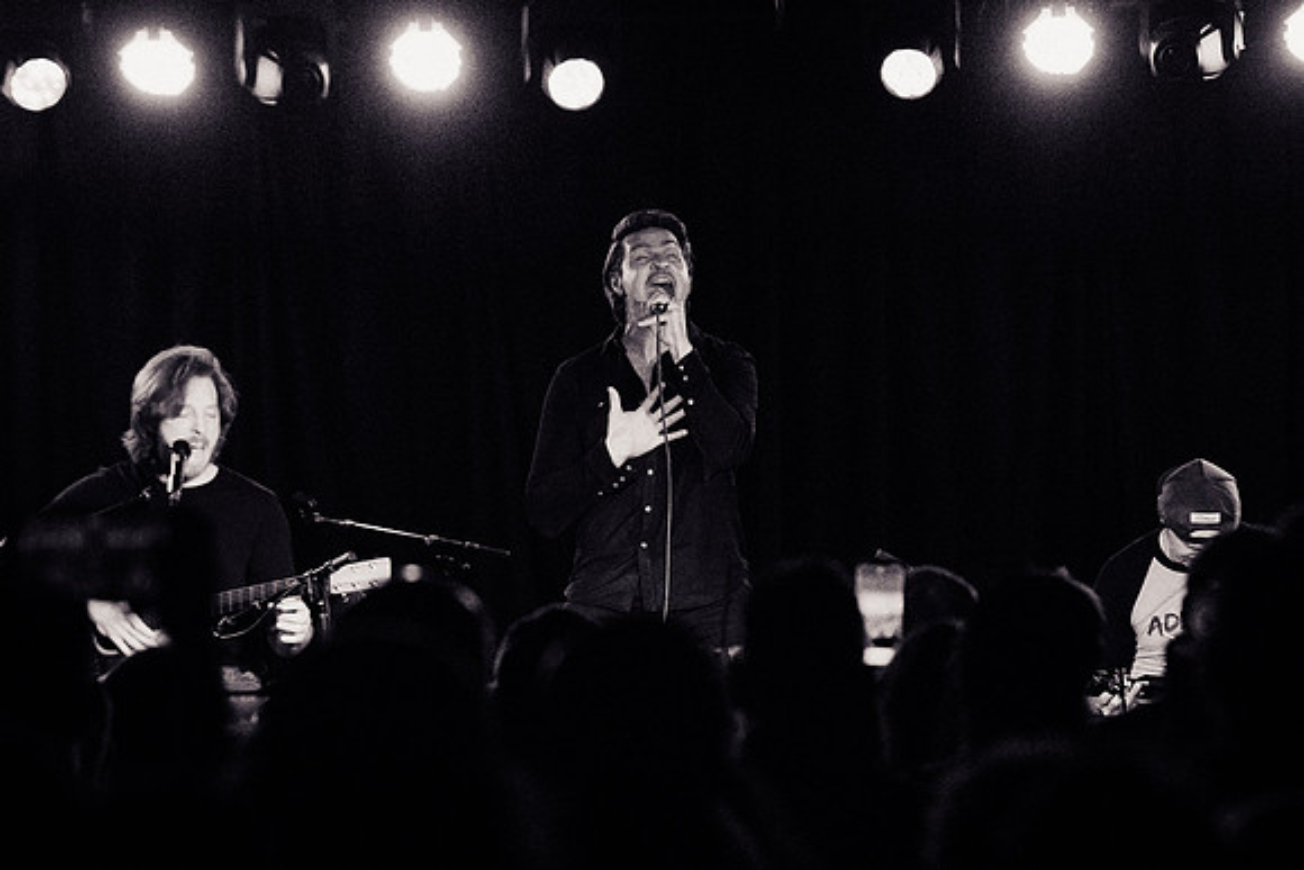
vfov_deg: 7.2
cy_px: 503
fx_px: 6907
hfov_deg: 10.8
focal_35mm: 191
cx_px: 681
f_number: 4
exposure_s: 1/640
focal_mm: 142
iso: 2500
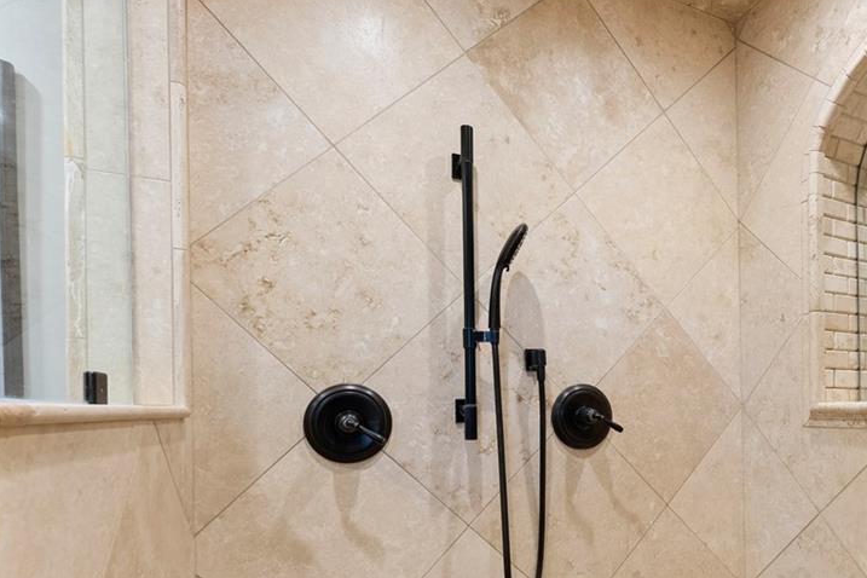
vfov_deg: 57.1
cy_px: 402
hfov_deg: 77.2
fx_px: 513
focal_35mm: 21
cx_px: 596
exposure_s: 1/8
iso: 800
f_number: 7.1
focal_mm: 14.9
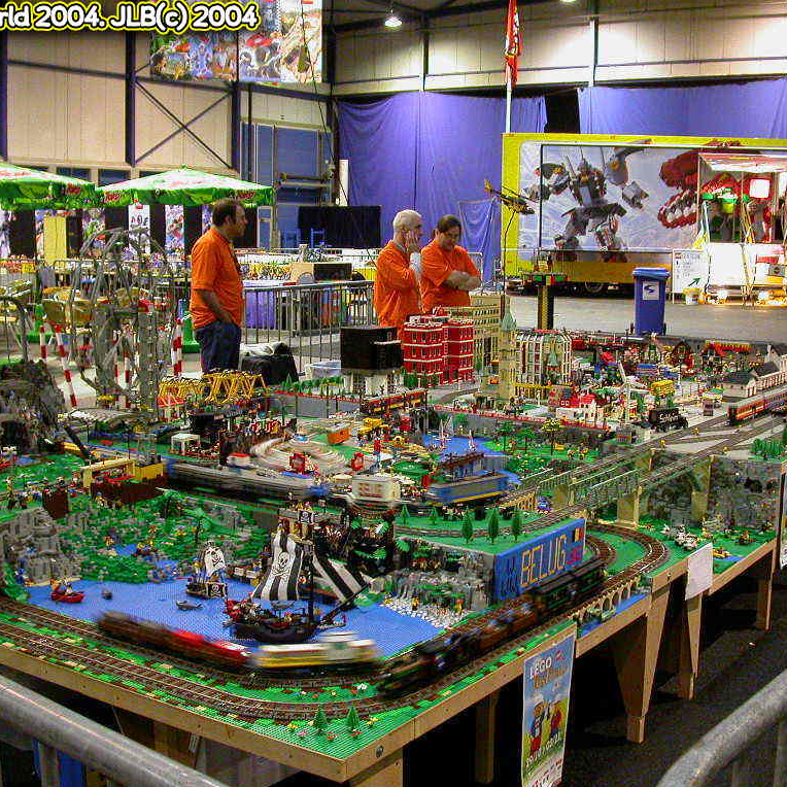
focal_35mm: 45
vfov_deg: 37.6
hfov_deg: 37.5
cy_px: 395
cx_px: 410
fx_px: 1157
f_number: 2.6
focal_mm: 7.85
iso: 400
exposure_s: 1/14.7
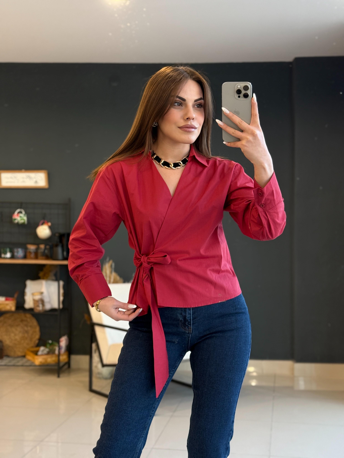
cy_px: 229
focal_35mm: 48
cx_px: 172
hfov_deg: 30.3
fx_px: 636
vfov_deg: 39.7
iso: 160
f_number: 1.78
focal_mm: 6.76
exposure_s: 1/50
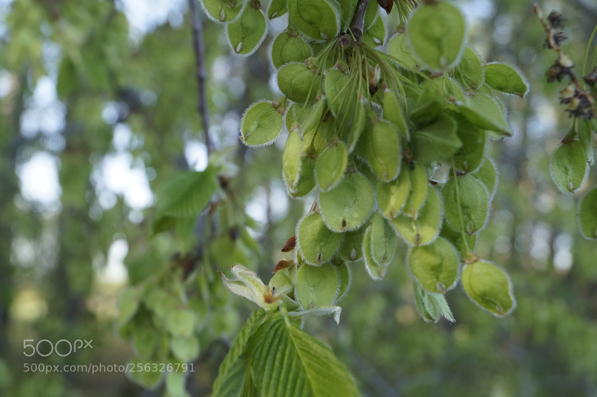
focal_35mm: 45
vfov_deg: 29.8
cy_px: 198
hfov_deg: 43.6
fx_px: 746
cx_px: 298
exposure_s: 1/200
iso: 800
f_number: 8
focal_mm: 30
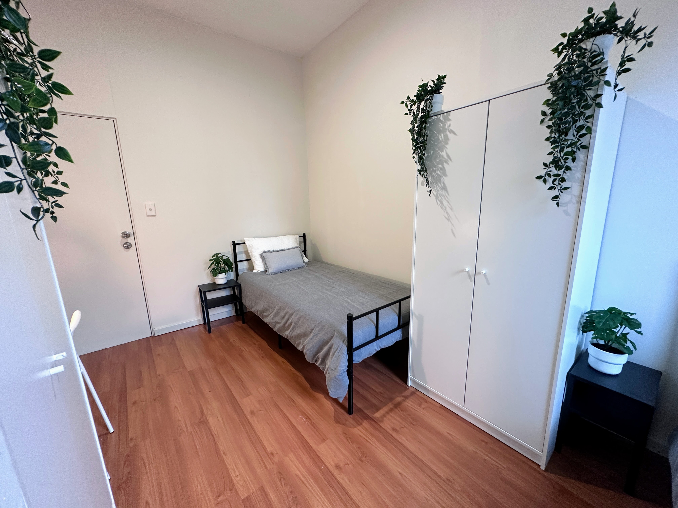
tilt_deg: -12.4
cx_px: 339
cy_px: 254
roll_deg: +2.6
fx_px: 274
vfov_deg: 85.7
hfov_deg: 102.1
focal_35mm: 14
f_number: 2.2
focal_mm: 2.22
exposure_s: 1/50
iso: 200
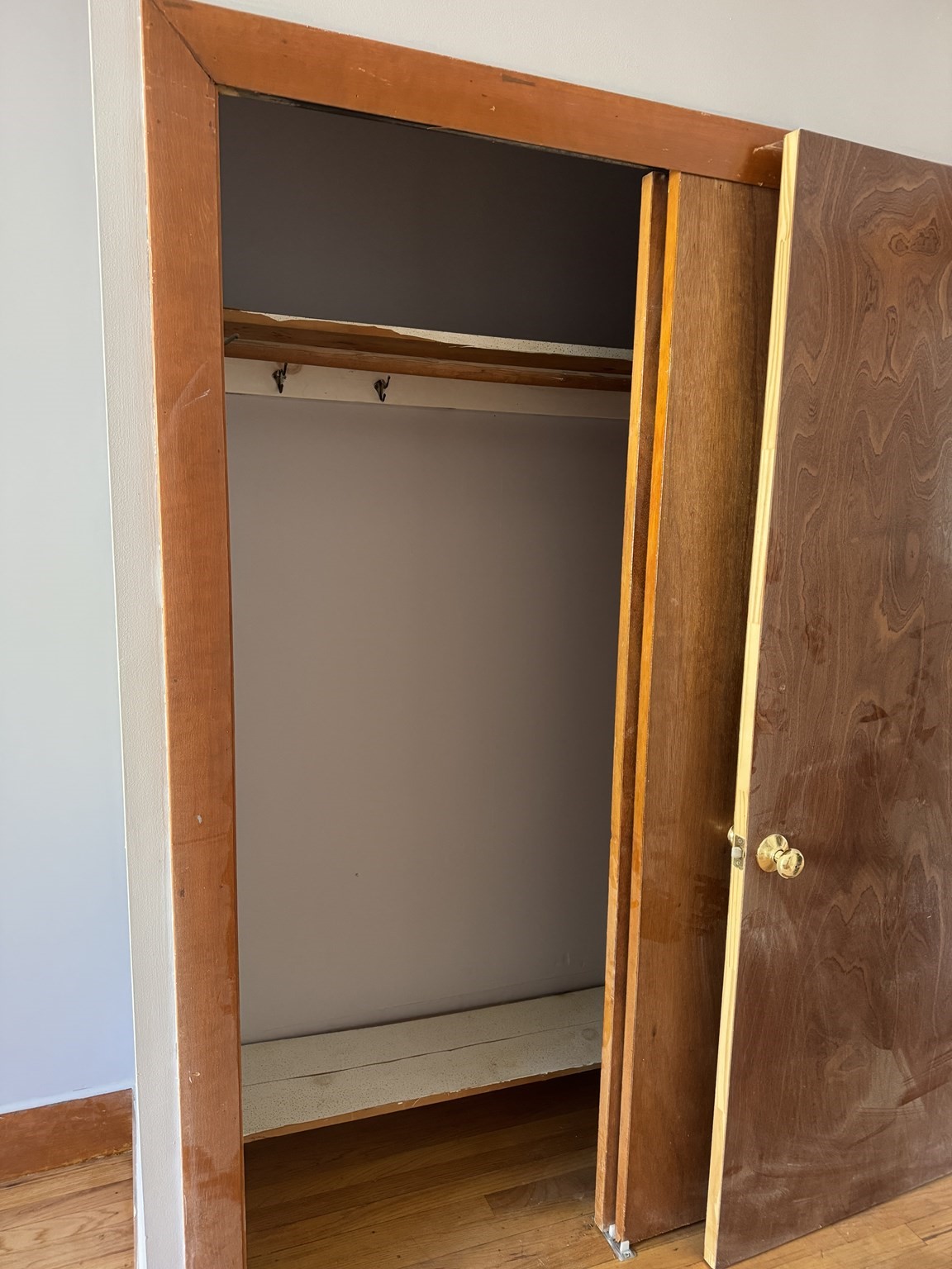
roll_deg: -1.7
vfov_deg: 71.6
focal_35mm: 24
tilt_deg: -8.5
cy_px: 634
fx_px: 880
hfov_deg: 56.8
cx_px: 476
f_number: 1.78
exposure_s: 1/60
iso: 500
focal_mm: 6.76
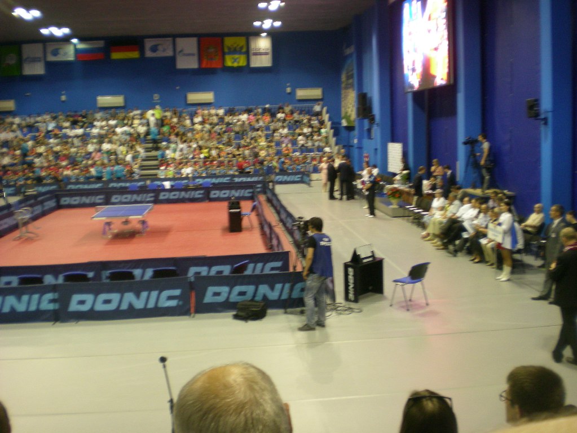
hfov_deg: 49.0
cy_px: 216
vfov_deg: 37.7
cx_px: 288
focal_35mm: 38
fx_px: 634
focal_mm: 6.3
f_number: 3.1
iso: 200
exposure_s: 1/22.1
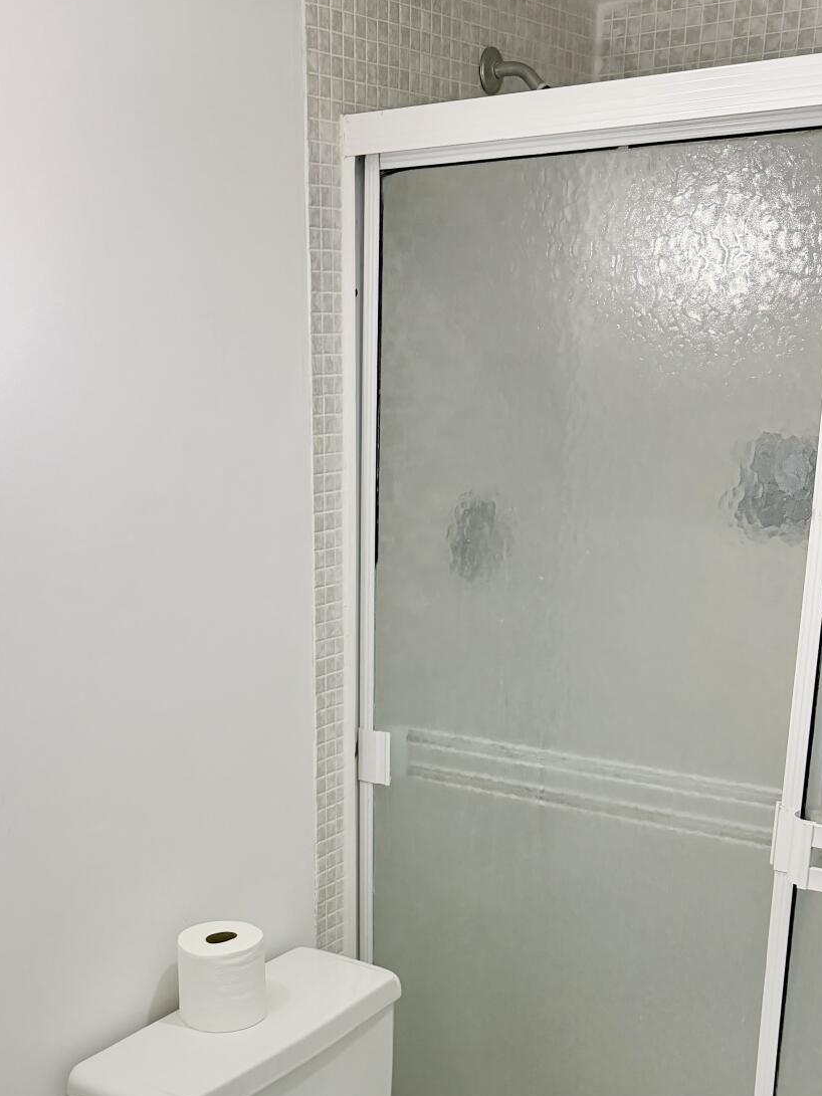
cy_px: 861
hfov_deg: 32.7
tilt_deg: -20.0
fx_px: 1393
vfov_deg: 41.3
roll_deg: +0.9
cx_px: 301
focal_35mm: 44
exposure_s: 1/208
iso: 200
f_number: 1.78
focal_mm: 6.76
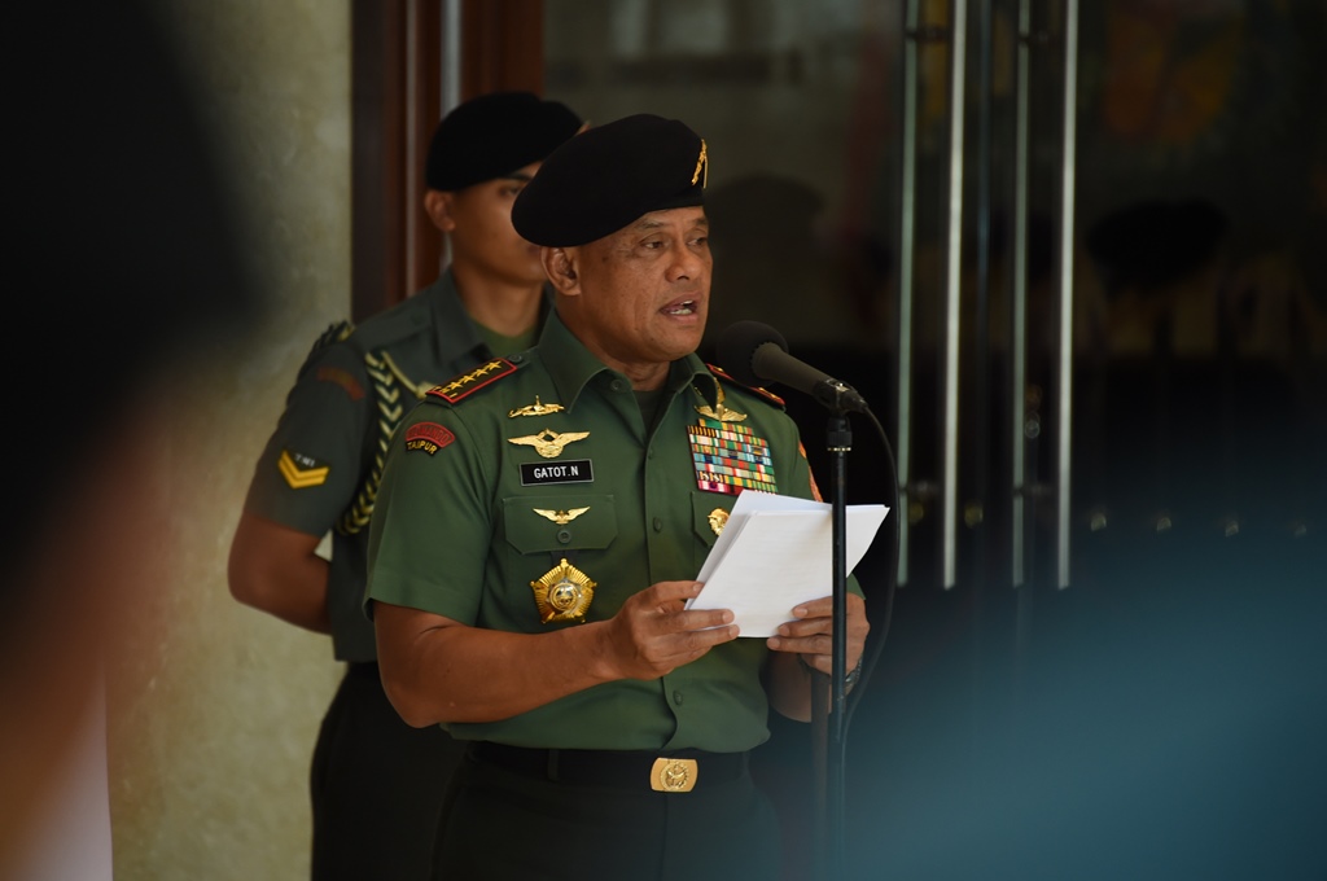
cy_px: 440
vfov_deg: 4.6
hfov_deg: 6.9
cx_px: 664
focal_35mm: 300
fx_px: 11044
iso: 2000
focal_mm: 300
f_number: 5.6
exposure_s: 1/125
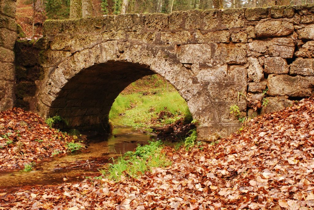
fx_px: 314
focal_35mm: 36
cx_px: 157
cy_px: 105
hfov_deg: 53.1
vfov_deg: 36.9
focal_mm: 24
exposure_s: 1
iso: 100
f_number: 18
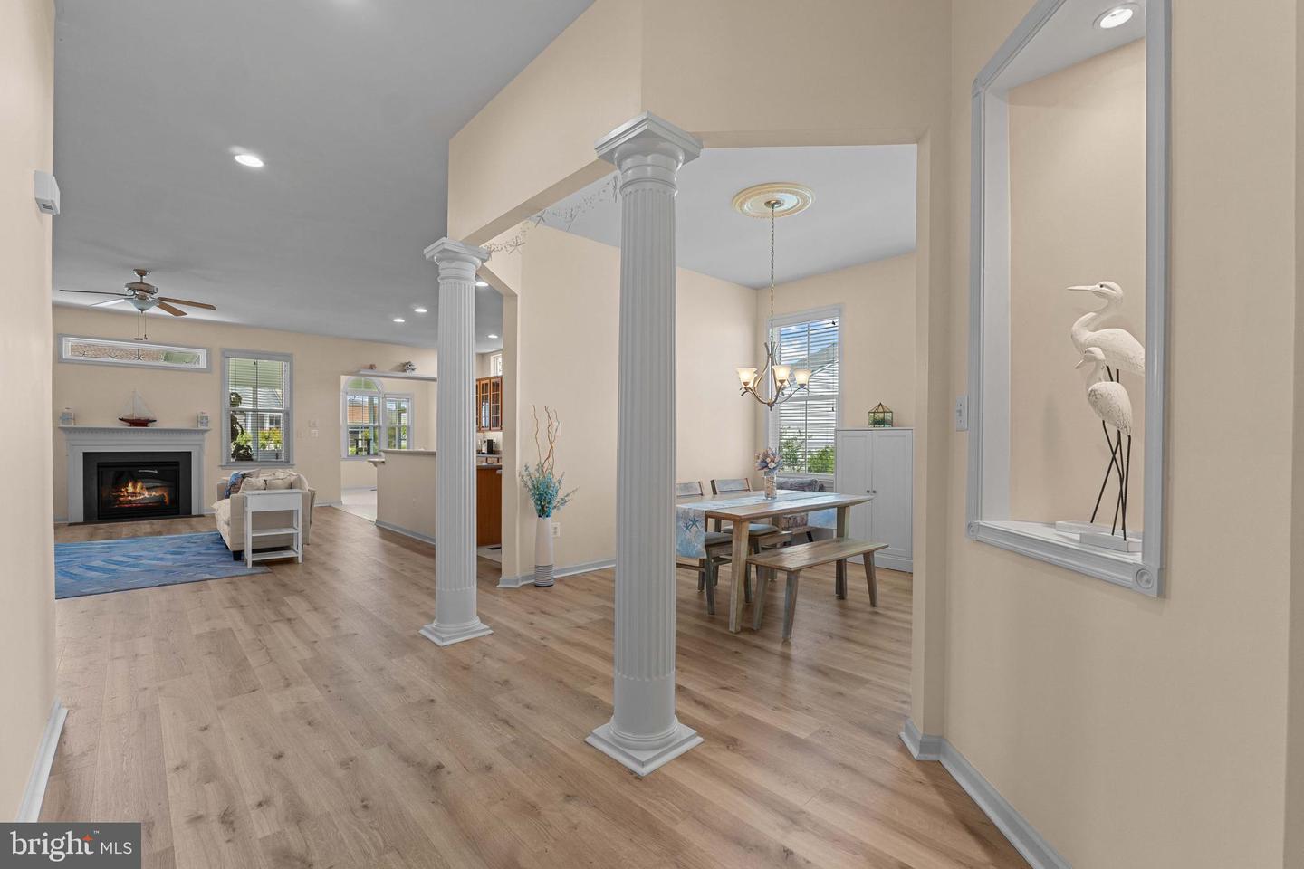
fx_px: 565
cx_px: 652
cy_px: 434
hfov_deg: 98.2
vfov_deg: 75.1
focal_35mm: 16
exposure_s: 1/2.5
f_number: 7.1
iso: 200
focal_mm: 10.4
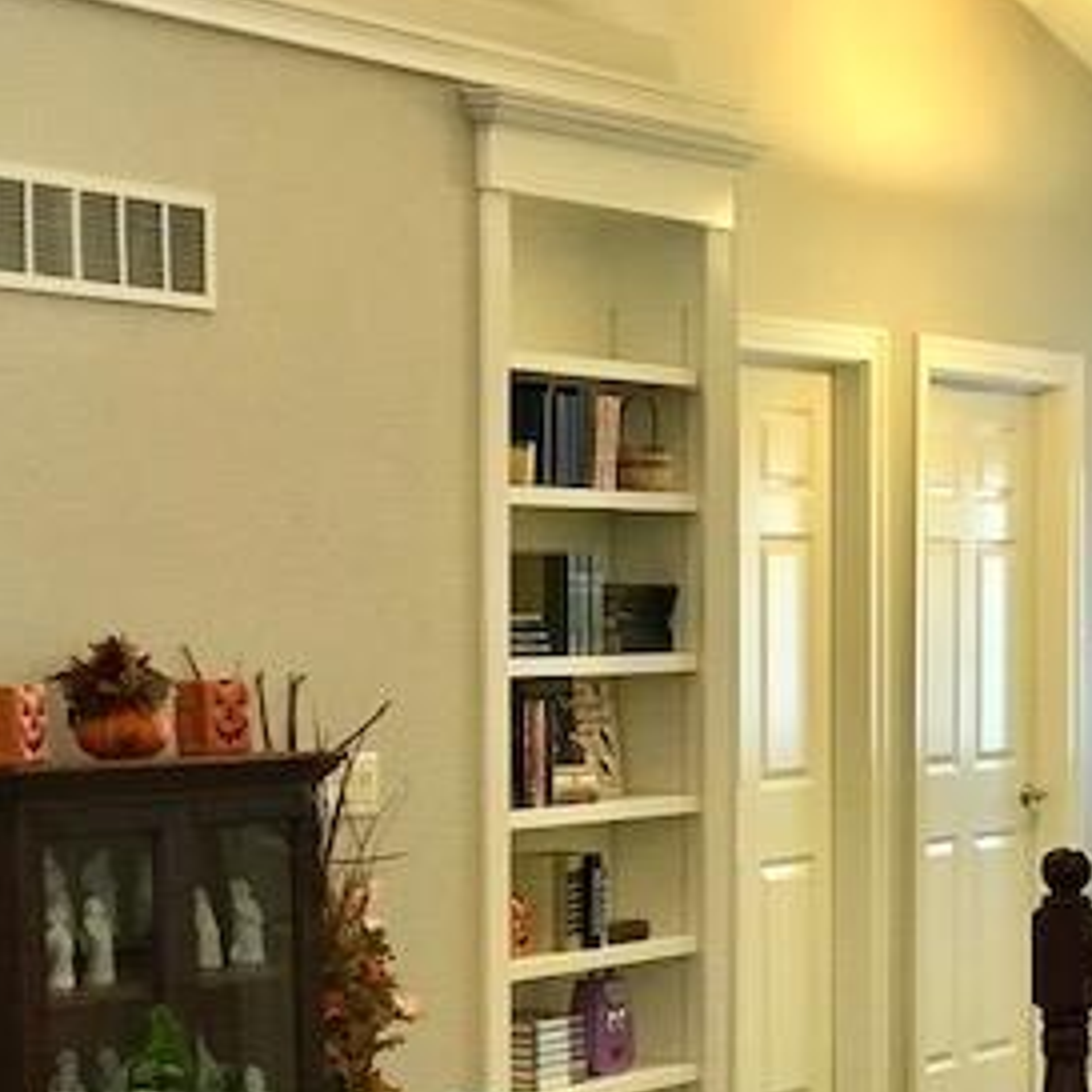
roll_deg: -0.7
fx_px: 4211
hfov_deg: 14.6
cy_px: 876
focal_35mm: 118
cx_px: 1048
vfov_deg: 14.7
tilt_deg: -3.9
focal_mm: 6.6
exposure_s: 1/60
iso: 400
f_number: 2.8
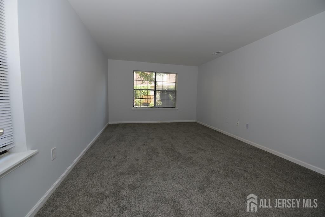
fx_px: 126
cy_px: 108
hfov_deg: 104.2
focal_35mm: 14
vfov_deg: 81.3
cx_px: 162
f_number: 4.5
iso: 160
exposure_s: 1/60
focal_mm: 14
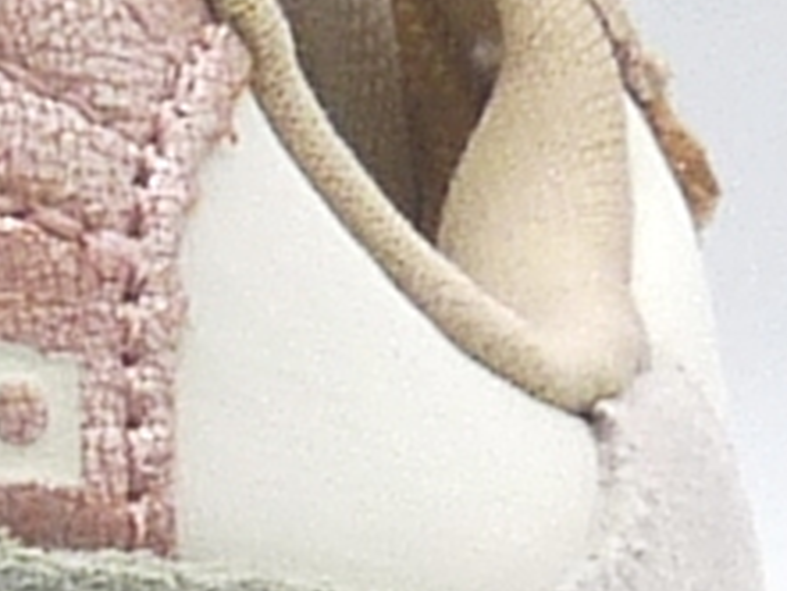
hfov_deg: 5.3
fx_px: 8394
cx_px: -491
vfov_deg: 4.0
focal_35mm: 369
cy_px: 954
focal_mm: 5.2
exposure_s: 1/200
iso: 100
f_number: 5
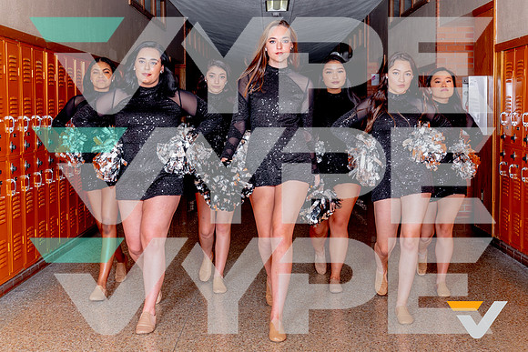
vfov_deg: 24.5
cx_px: 262
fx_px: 809
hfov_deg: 36.1
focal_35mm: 55
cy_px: 149
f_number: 8
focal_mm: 44
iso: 100
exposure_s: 1/125
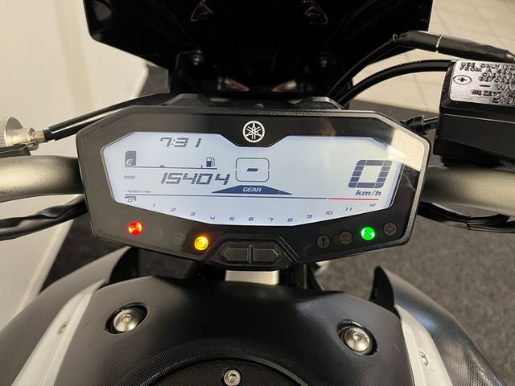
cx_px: 258
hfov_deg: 67.3
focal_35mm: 26
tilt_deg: -46.4
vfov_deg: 53.1
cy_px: 193
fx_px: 387
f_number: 1.6
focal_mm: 5.1
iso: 160
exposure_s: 1/58
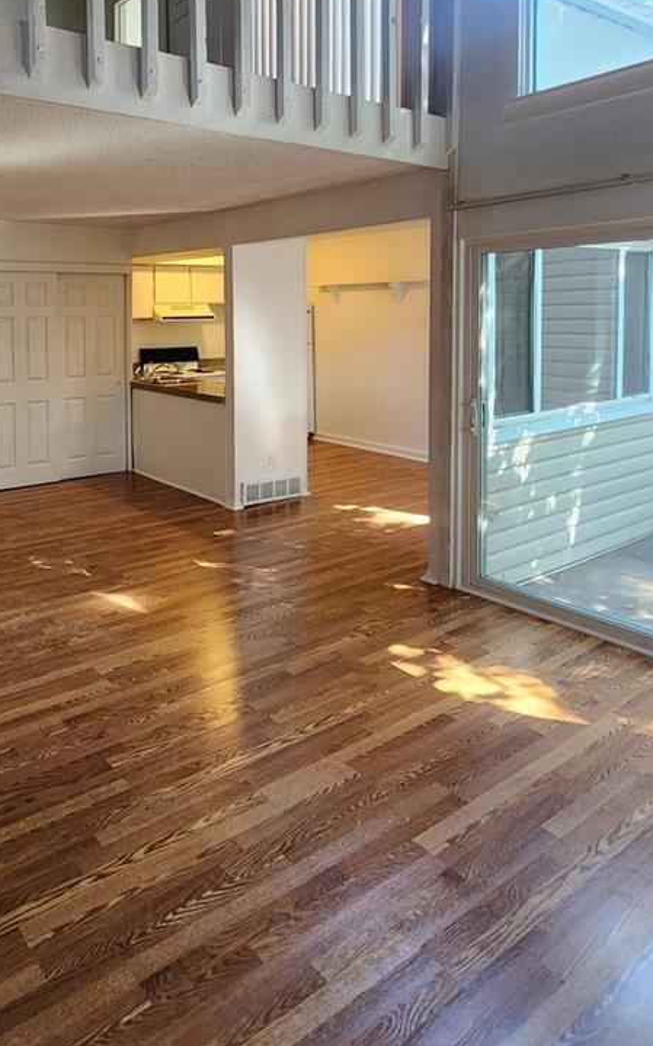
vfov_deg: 74.6
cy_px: 340
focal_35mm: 23
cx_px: 182
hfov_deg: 51.2
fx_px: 655
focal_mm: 2.2
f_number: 2.2
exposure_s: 1/60
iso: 320
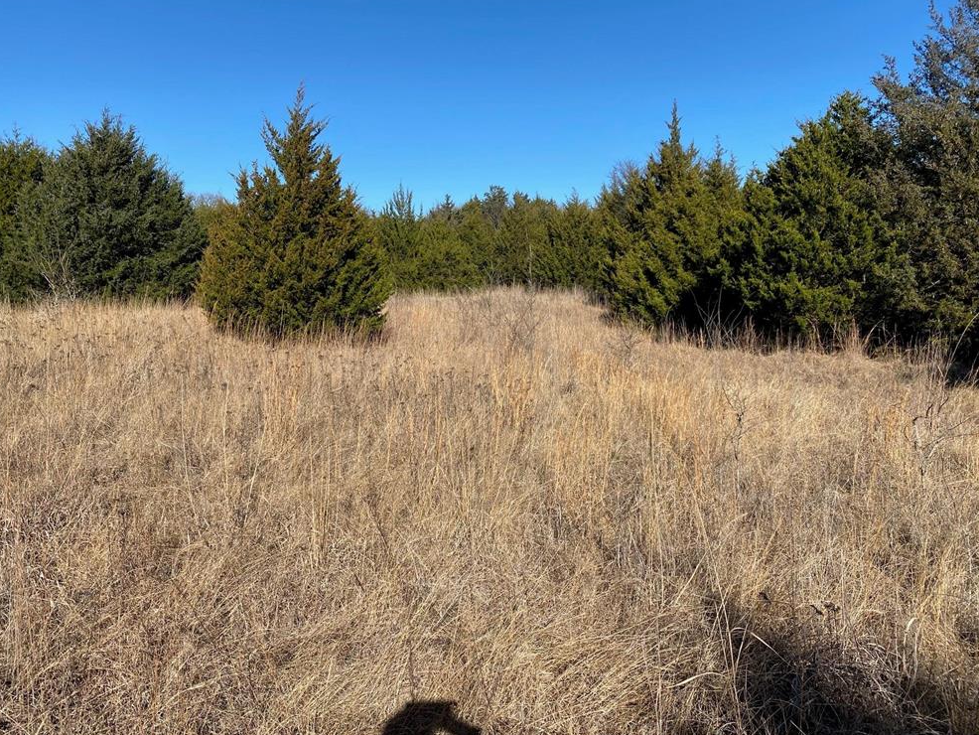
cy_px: 358
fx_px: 764
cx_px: 488
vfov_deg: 51.4
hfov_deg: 65.3
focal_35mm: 27
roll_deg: -0.5
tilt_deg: -1.1
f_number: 1.8
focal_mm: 4.25
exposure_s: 1/2463
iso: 32
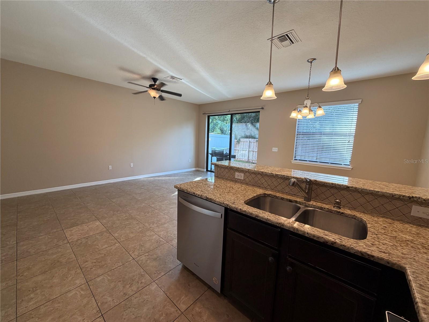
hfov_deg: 102.1
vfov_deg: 85.7
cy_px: 161
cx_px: 214
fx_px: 174
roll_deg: -1.5
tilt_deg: -8.4
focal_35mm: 14
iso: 160
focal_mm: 2.22
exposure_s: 1/120
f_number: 2.2
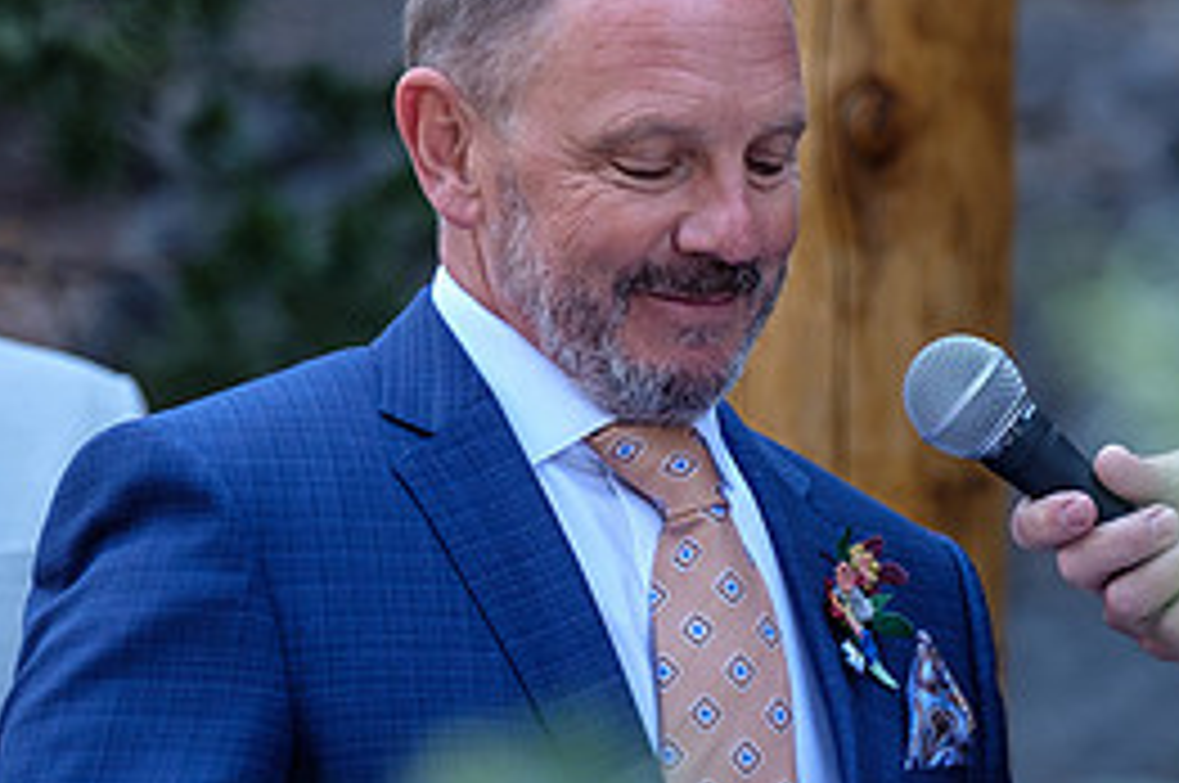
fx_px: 10663
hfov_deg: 6.3
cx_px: 752
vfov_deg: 4.2
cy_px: 344
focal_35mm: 326
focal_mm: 98.2
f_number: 2.8
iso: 640
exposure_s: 1/125
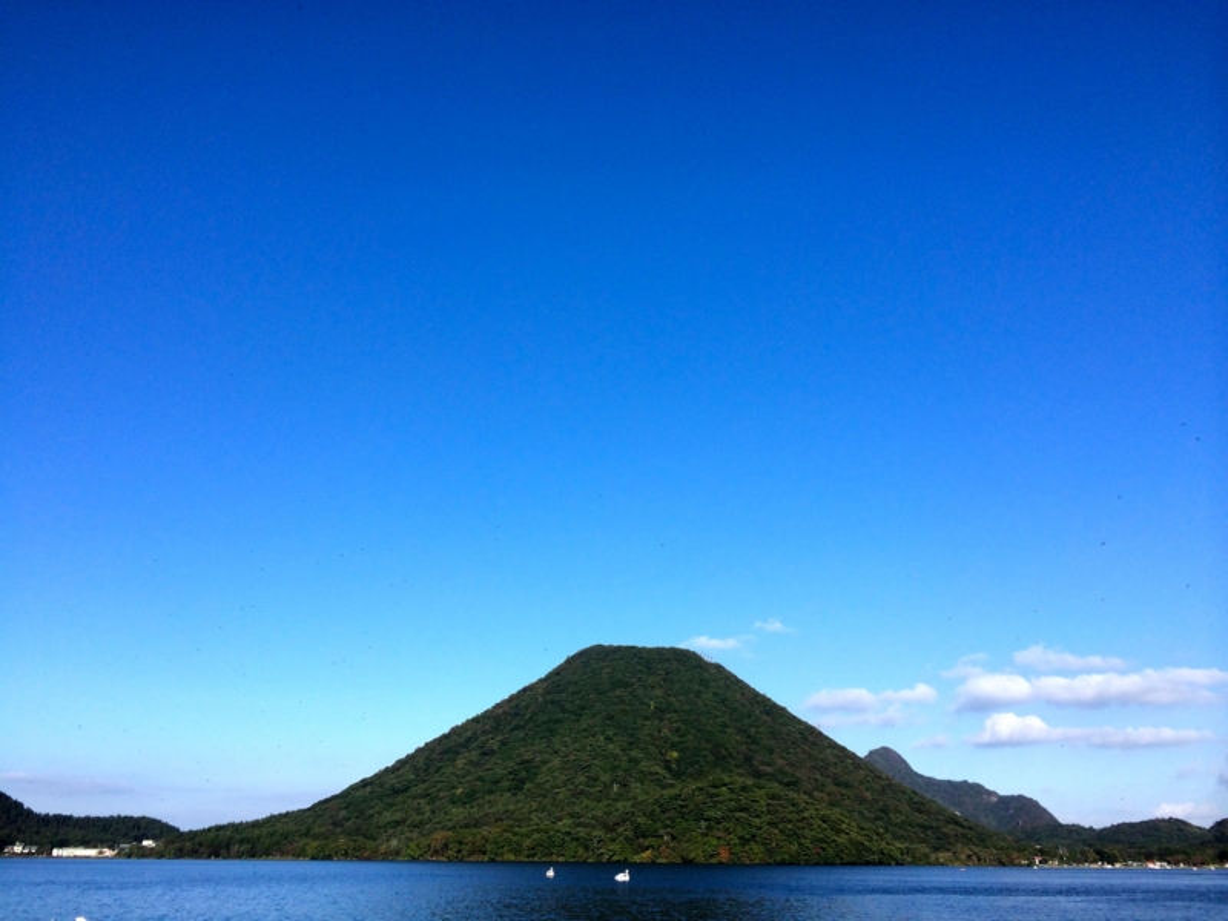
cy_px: 460
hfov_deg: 60.0
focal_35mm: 30
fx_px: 1064
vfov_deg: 46.8
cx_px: 614
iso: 32
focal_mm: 4.12
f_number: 2.2
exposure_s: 1/1866
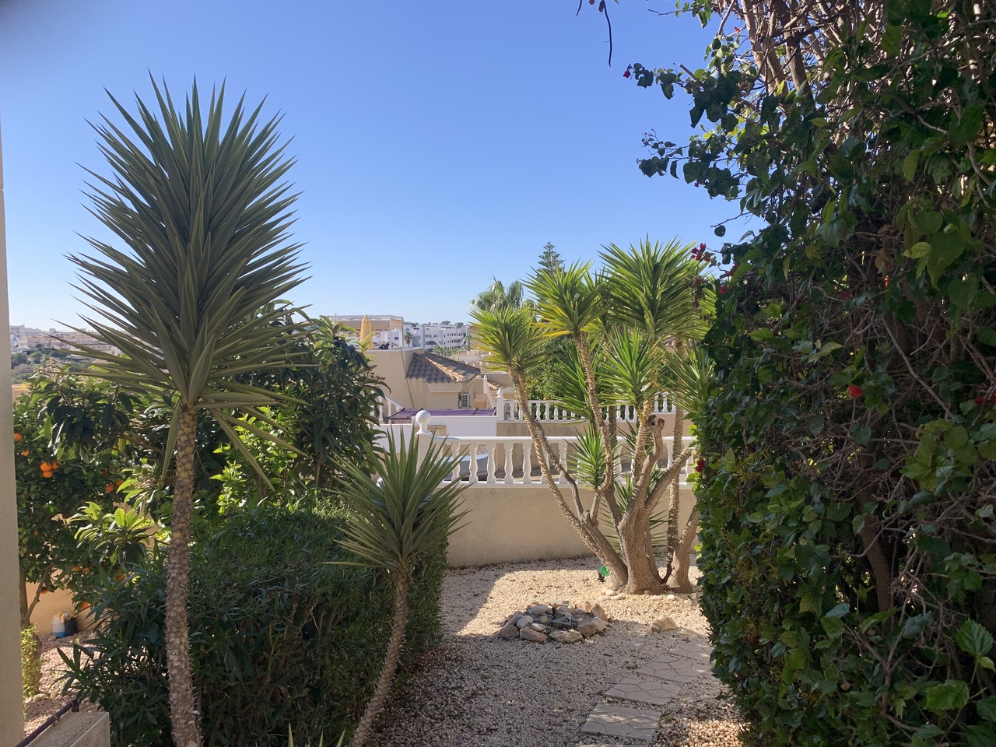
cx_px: 498
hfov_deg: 67.3
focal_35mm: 26
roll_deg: -0.9
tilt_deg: +4.0
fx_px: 748
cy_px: 374
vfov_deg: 53.1
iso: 25
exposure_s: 1/1610
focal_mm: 4.25
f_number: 1.8
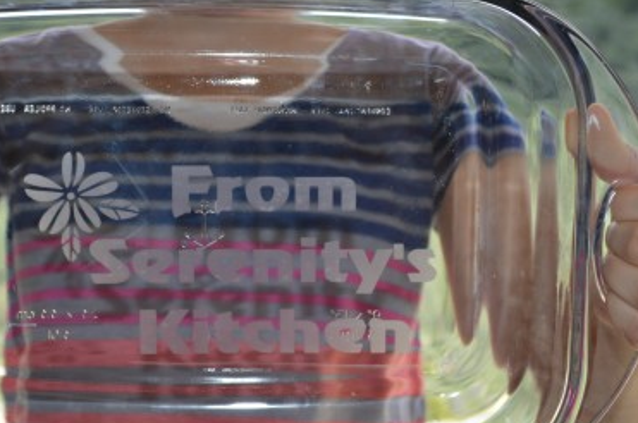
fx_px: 1645
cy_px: 224
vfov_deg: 14.7
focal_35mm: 93
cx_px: 256
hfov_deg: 21.9
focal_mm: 46
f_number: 5.3
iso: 125
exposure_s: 1/125
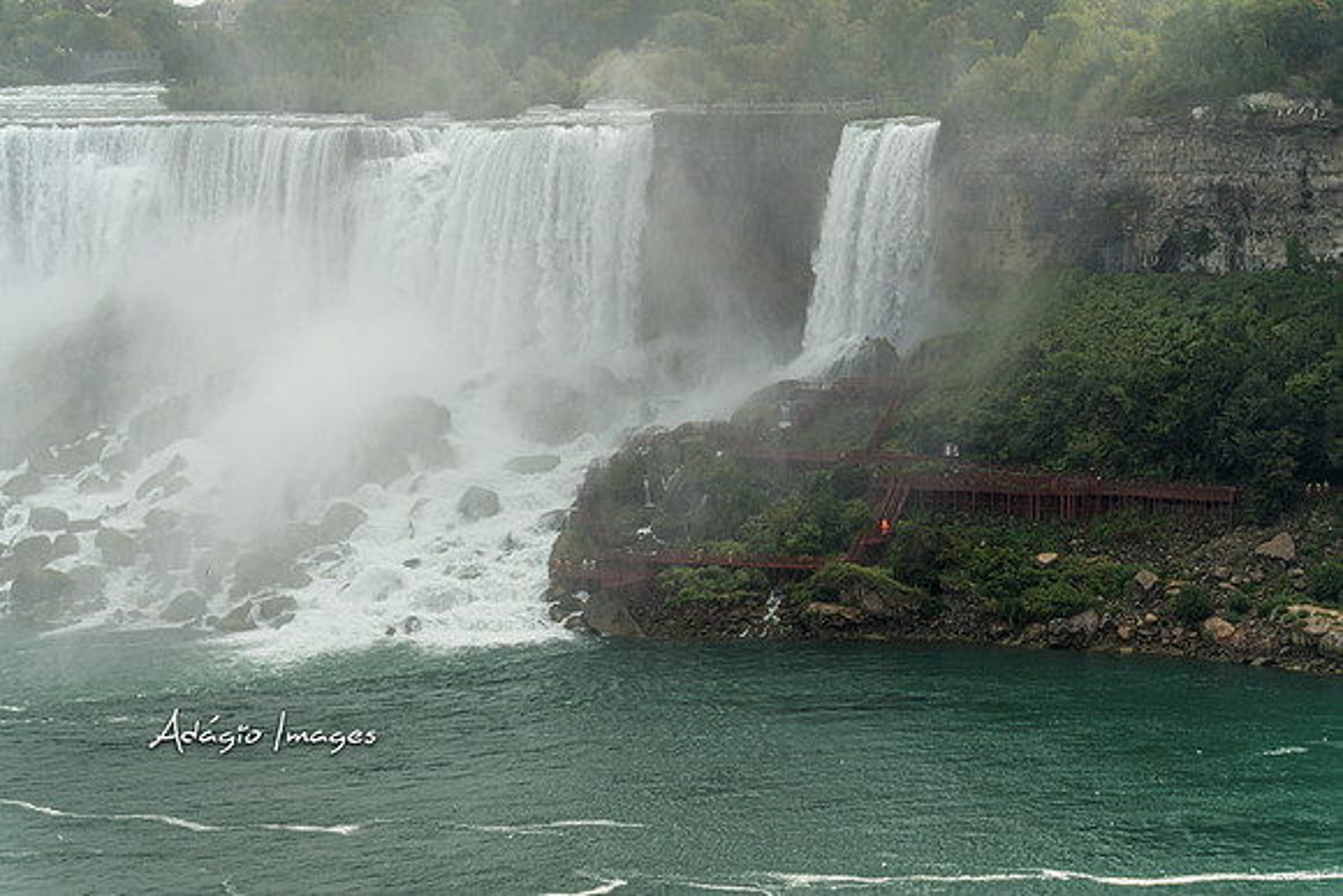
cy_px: 448
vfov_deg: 13.4
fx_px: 3806
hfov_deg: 20.0
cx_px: 672
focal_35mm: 102
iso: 400
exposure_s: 1/1000
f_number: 5.6
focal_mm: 68
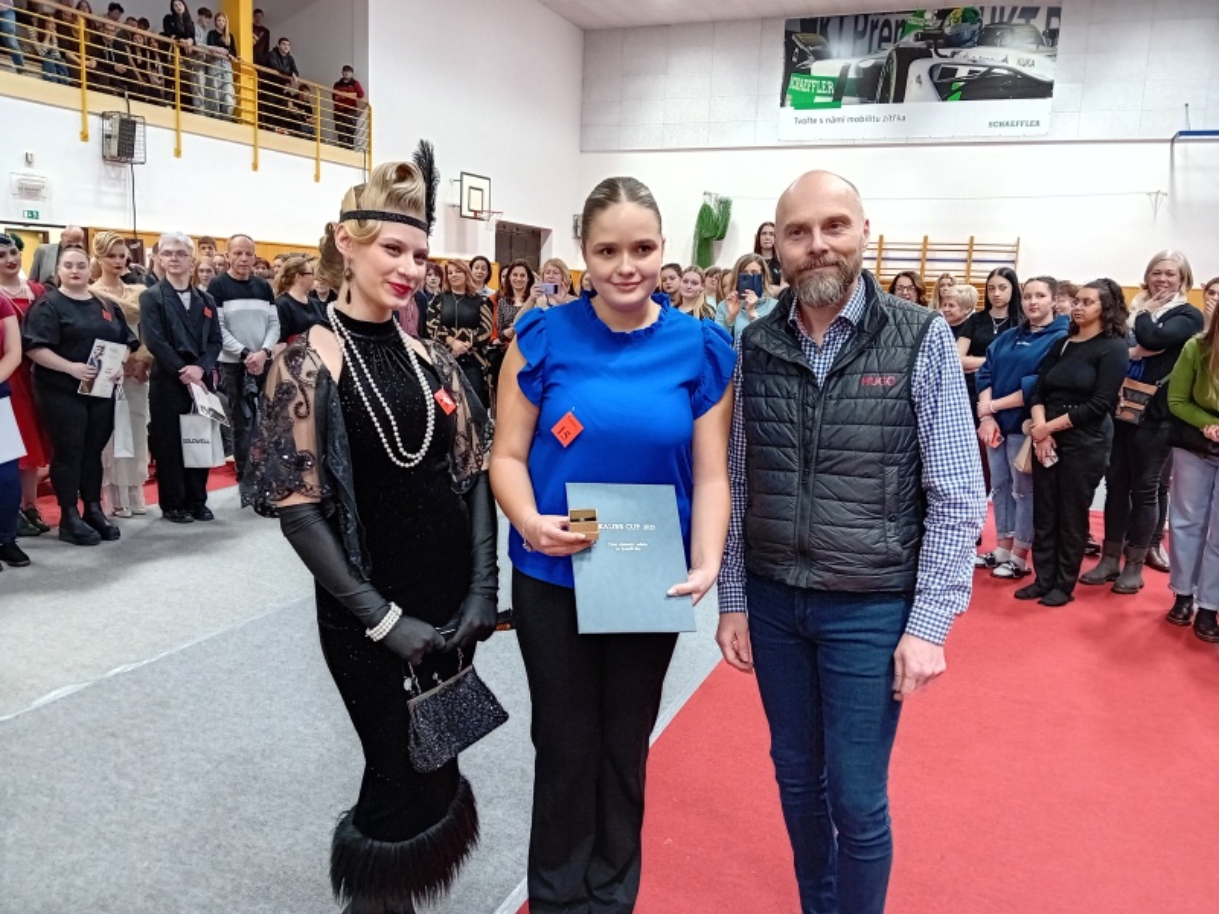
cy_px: 457
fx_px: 916
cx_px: 610
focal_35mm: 26
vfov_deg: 53.1
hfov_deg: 67.3
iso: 500
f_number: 1.8
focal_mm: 3.98
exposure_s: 1/25
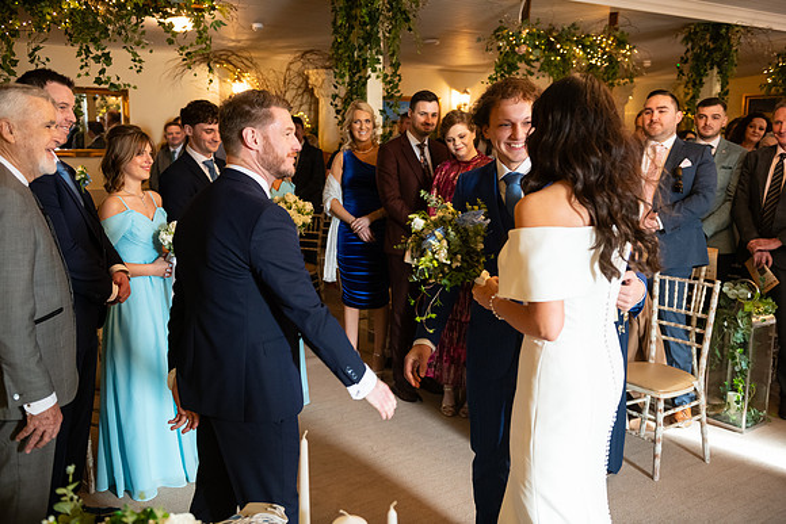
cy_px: 262
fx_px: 764
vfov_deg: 37.9
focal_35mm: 35
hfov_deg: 54.4
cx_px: 393
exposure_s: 1/160
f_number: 3.5
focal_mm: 35
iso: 1250
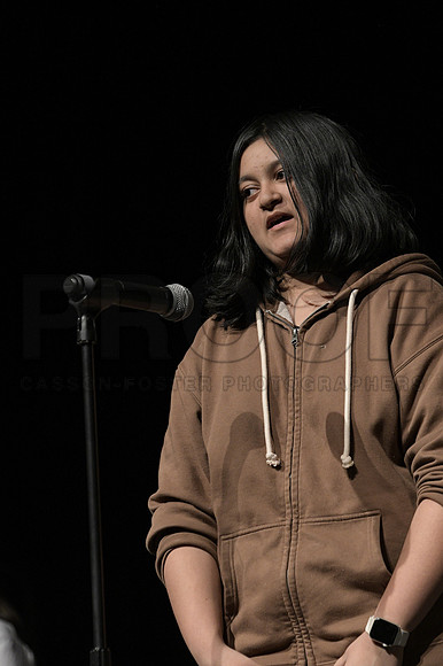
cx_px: 222
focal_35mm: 277
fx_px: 5119
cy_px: 333
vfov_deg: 7.4
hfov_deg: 5.0
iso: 2500
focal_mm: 185
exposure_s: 1/160
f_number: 4
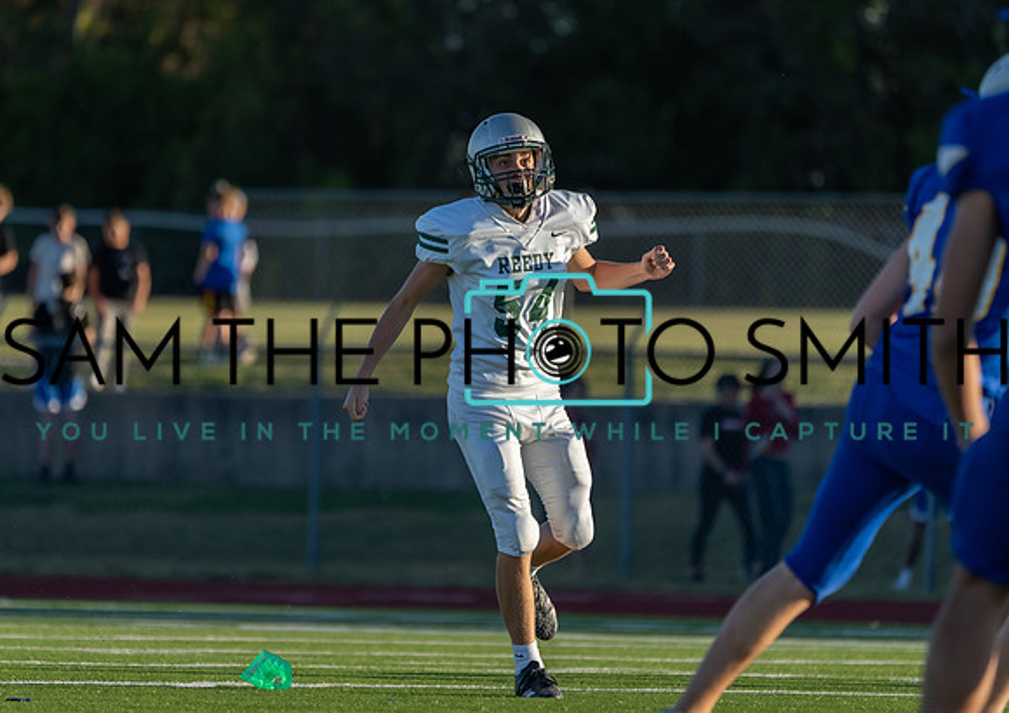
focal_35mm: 512
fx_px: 14621
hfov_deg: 4.0
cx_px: 447
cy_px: 331
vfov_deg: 2.8
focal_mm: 400
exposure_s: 1/1250
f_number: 5.6
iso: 500
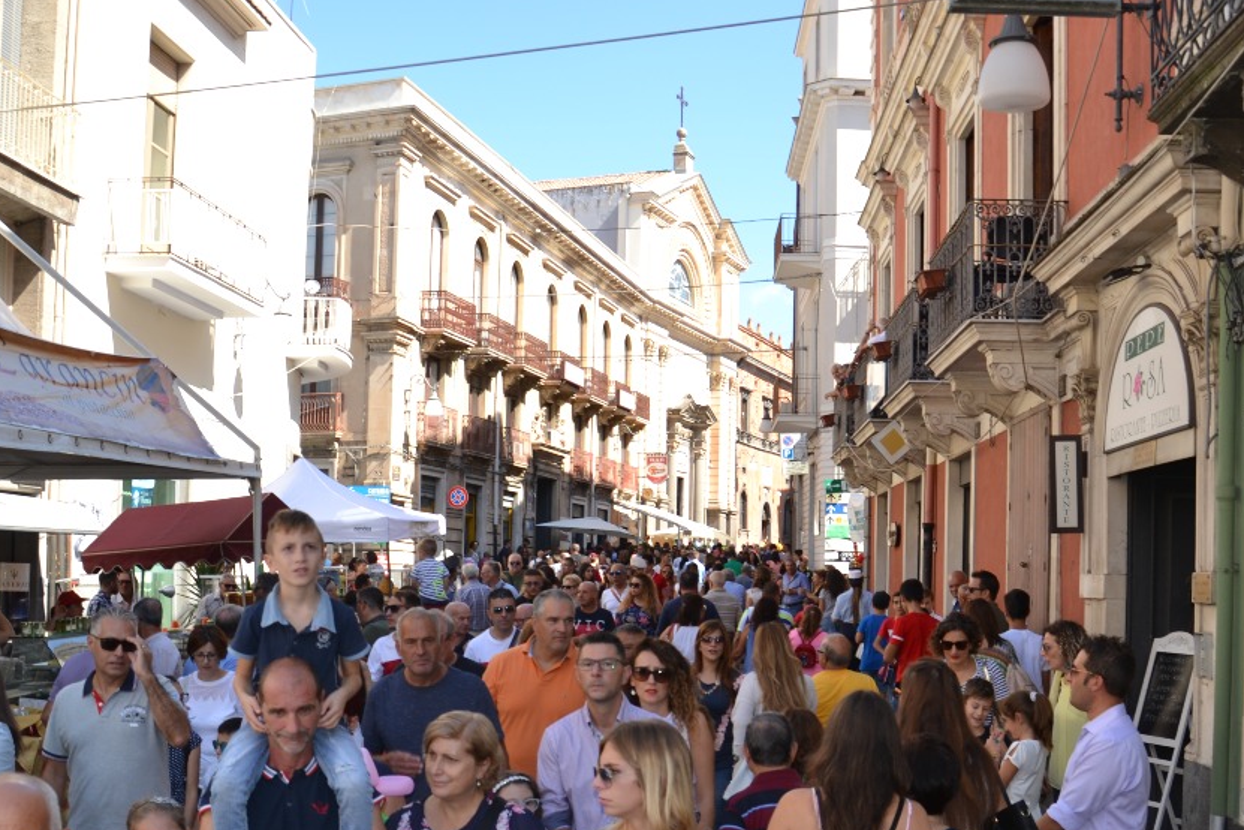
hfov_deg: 49.5
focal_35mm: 39
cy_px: 560
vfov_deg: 33.9
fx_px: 1348
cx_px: 641
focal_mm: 18
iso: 100
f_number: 5.6
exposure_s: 1/200
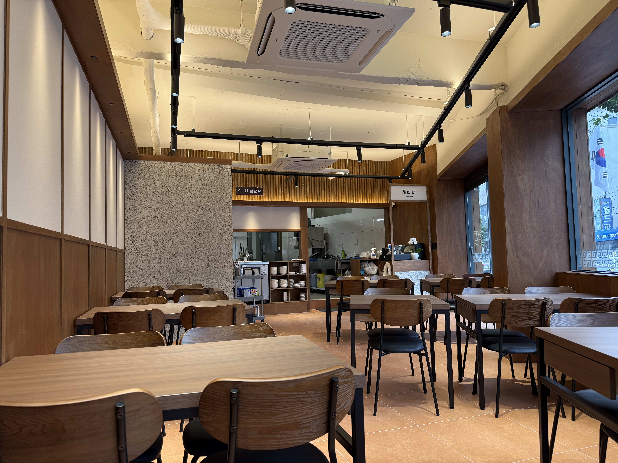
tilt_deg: +3.7
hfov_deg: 71.6
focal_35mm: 24
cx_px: 309
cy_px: 232
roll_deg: +1.4
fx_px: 428
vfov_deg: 56.8
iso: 80
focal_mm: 6.76
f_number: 1.78
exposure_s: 1/121
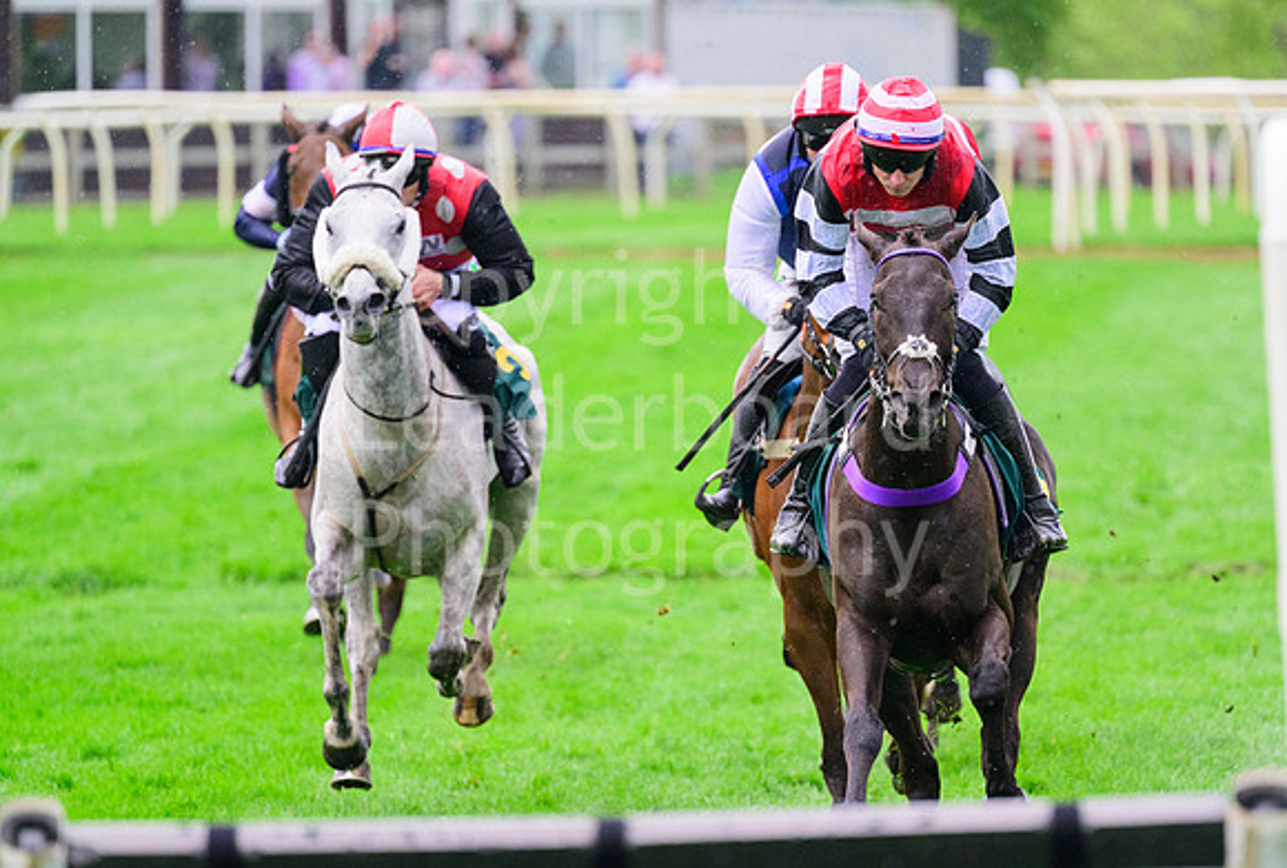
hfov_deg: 4.3
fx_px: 16959
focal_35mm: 473
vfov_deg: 2.9
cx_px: 763
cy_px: 499
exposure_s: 1/1600
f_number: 5.6
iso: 2000
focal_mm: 400
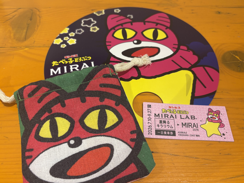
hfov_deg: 67.3
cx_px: 122
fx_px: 183
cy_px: 92
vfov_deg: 53.1
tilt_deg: -54.9
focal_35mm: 26
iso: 100
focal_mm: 5.96
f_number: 1.6
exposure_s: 1/100
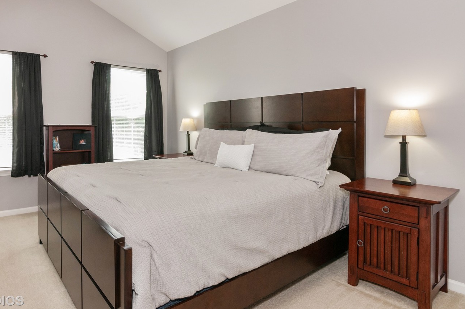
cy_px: 125
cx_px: 187
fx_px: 490
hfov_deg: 50.4
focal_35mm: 38
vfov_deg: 34.9
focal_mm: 20
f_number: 8
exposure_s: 1/15
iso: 400
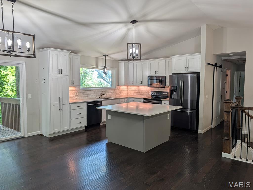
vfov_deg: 56.8
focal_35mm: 24
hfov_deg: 71.6
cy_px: 95
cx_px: 126
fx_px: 175
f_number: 1.68
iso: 30
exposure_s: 1/60
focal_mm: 6.9
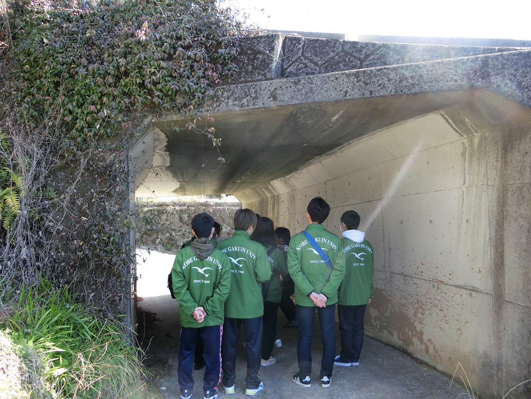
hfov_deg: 61.7
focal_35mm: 29
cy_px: 200
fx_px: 445
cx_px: 266
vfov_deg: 48.2
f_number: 3.7
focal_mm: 5.2
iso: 80
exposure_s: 1/60
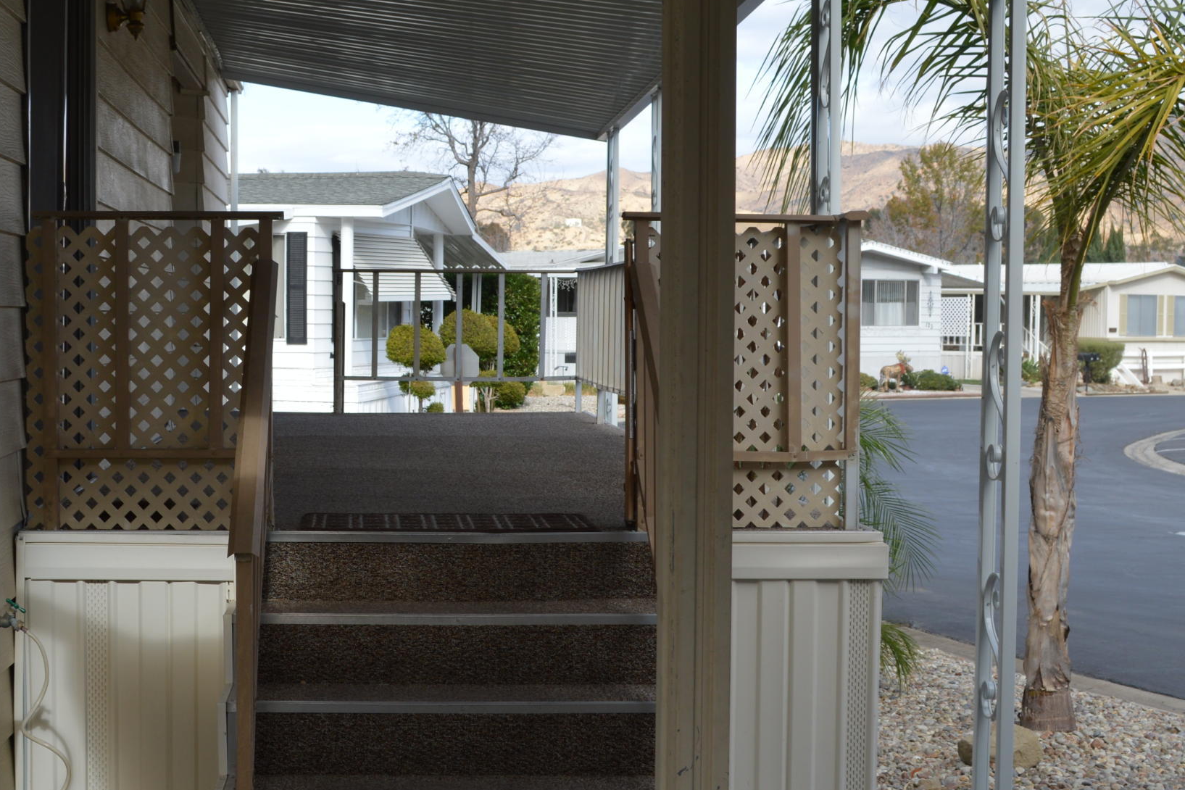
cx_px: 336
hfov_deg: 30.1
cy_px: 422
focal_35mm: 66
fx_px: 2172
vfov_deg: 20.6
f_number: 6.3
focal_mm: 24
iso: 100
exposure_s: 1/160
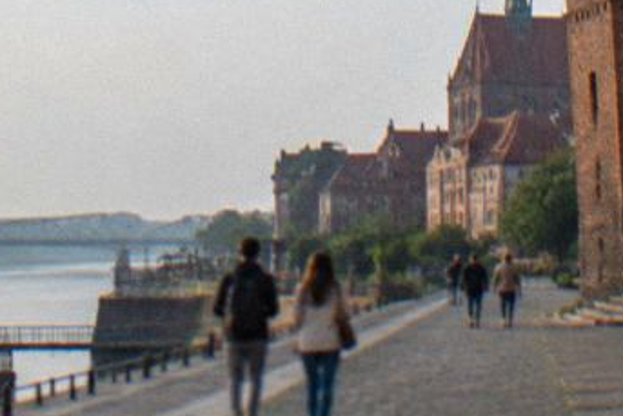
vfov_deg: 13.1
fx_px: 1766
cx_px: 483
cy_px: -85
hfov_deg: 19.8
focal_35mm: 102
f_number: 9
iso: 200
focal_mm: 35
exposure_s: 1/400
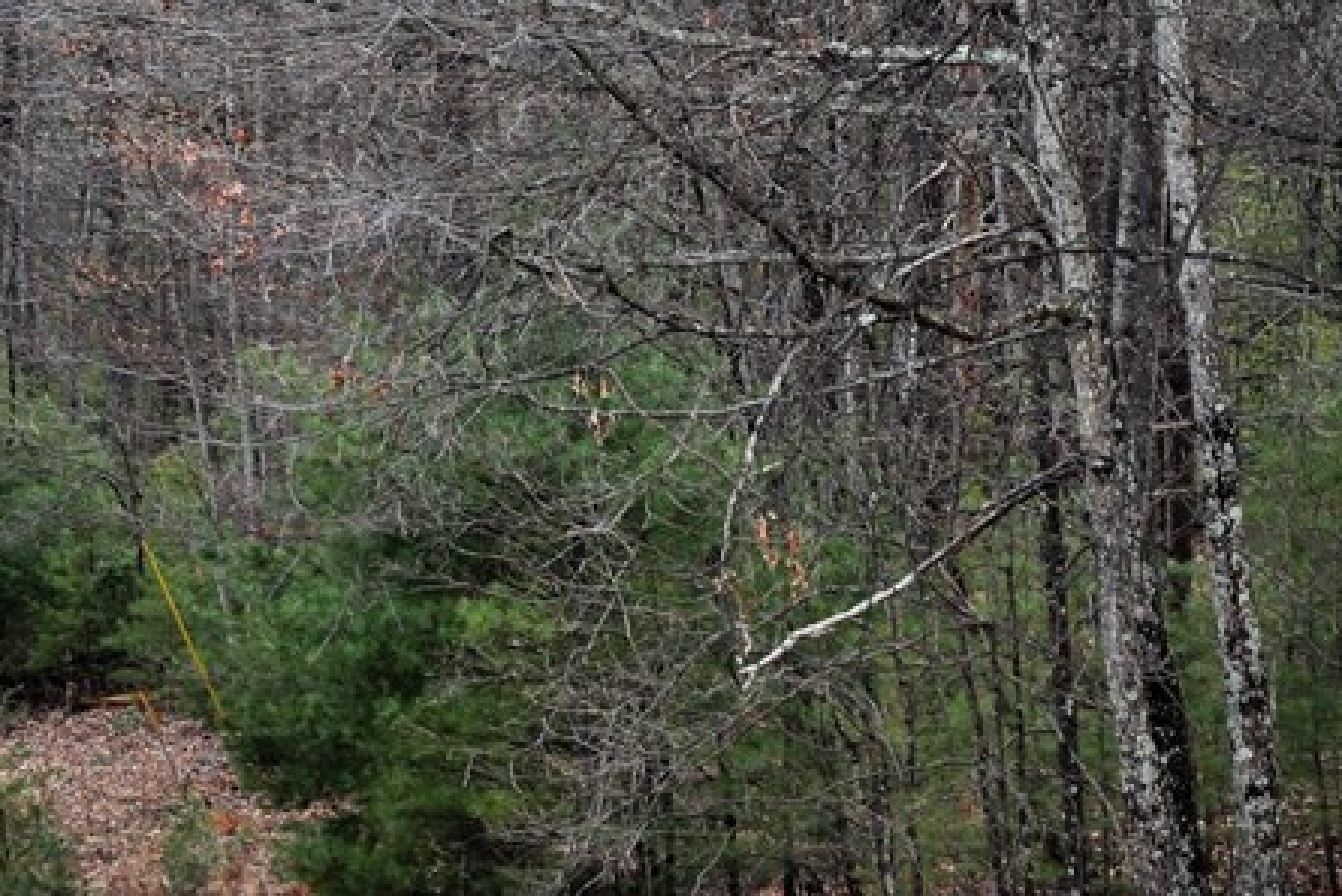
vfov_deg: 7.5
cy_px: 60
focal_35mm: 183
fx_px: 6824
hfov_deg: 11.2
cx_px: 609
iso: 400
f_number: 5
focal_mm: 50
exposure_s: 1/160
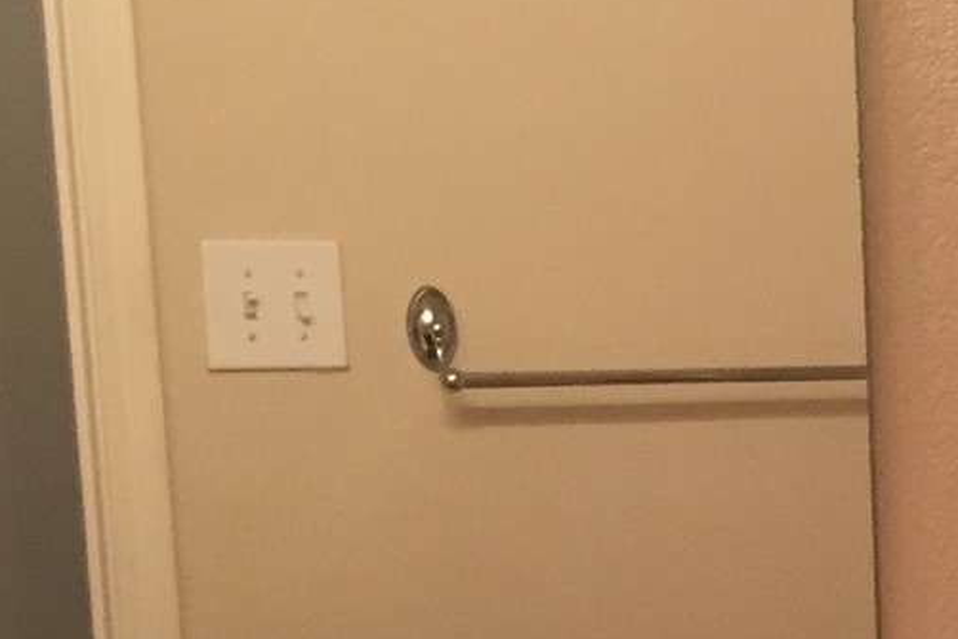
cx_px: 1691
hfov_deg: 14.7
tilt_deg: -9.7
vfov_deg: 10.9
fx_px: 3274
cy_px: 811
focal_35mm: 123
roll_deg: -1.4
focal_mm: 4.15
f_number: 2.2
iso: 100
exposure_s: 1/30
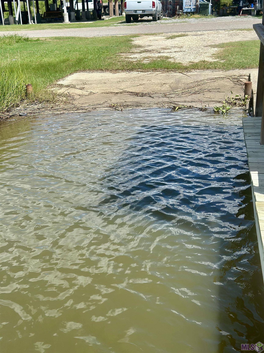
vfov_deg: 39.7
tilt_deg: -18.9
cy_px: 176
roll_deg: -0.4
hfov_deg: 30.3
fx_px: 488
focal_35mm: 48
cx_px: 132
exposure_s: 1/5263
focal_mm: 6.86
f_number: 1.78
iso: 100
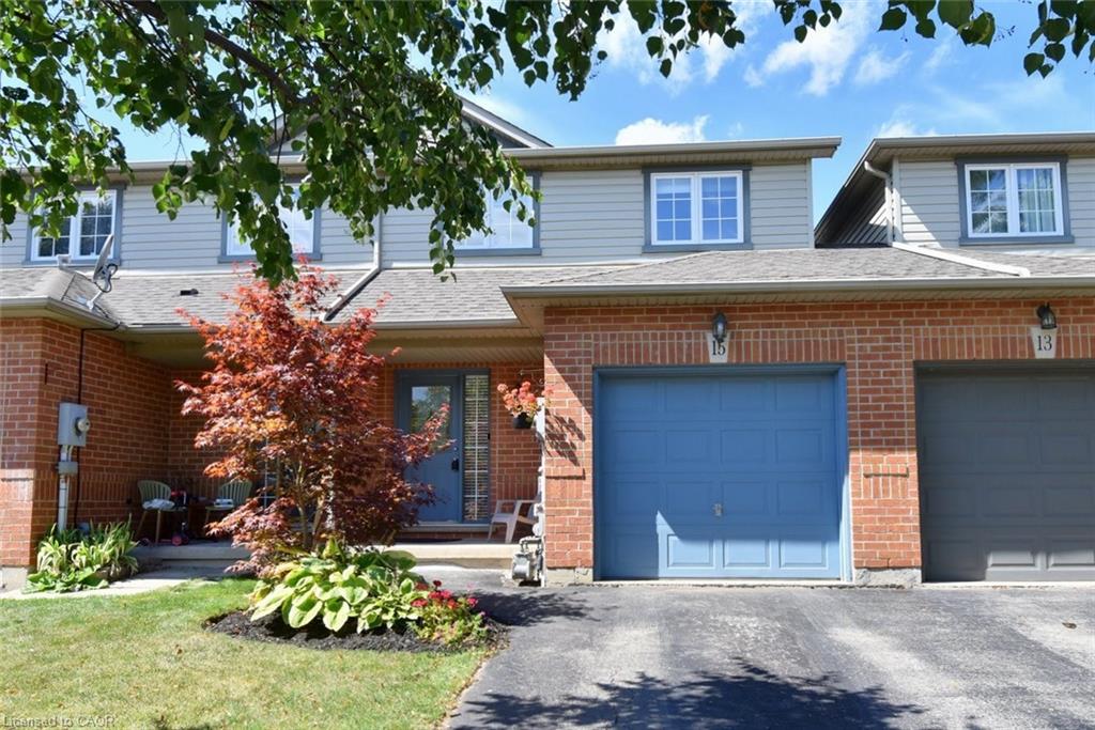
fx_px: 608
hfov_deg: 84.0
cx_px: 548
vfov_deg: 61.9
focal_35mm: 20
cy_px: 365
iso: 500
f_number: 10
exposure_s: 1/400
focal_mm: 20
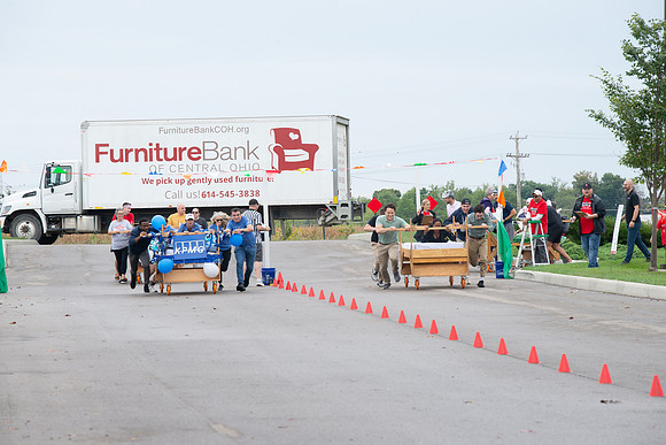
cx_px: 333
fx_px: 3701
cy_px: 222
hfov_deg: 10.3
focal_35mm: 200
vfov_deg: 6.9
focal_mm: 200
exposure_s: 1/250
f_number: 9
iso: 640
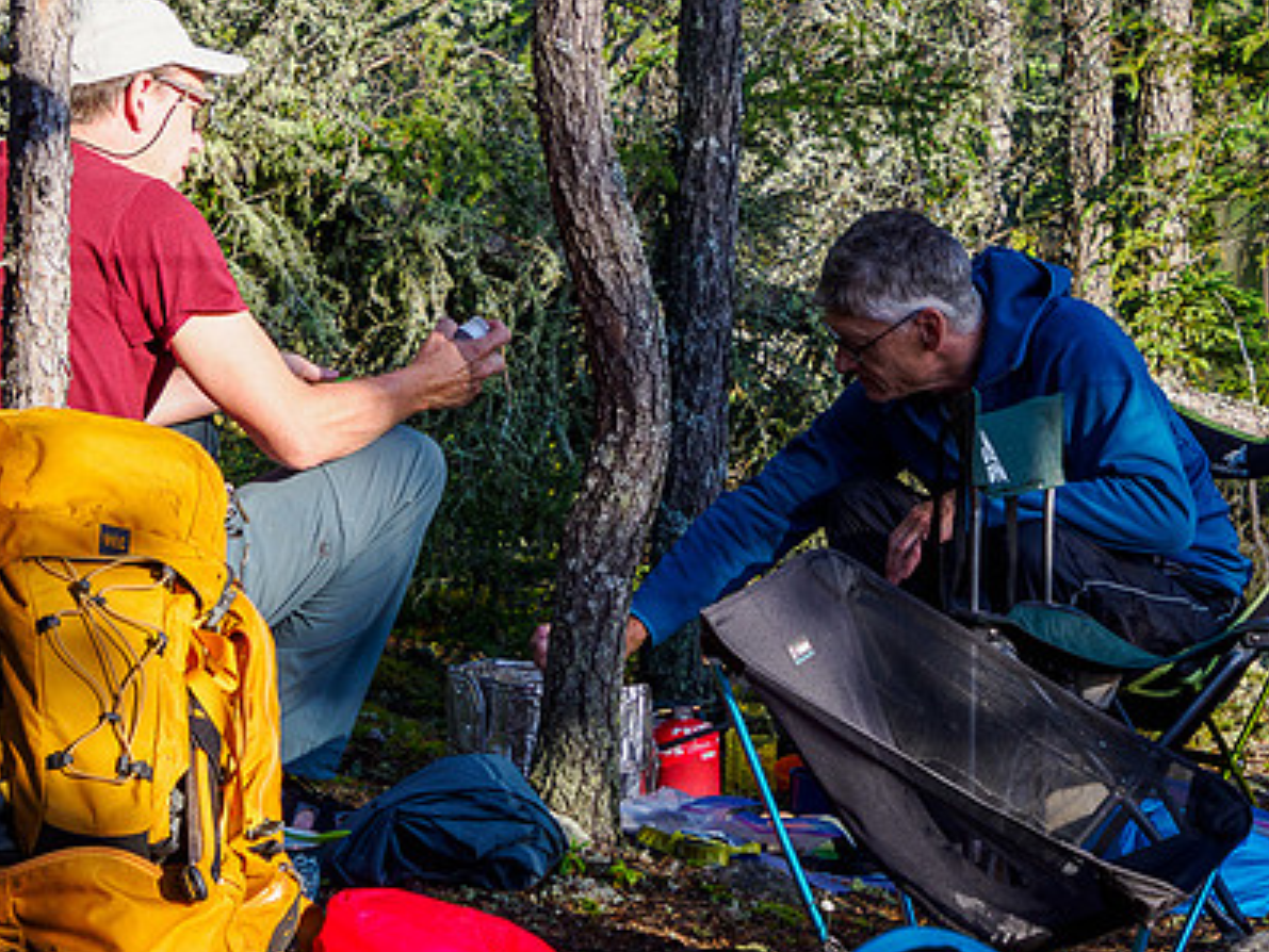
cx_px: 642
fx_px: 5354
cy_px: 379
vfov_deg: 10.2
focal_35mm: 146
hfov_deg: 13.5
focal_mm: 50
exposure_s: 1/160
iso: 200
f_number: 8
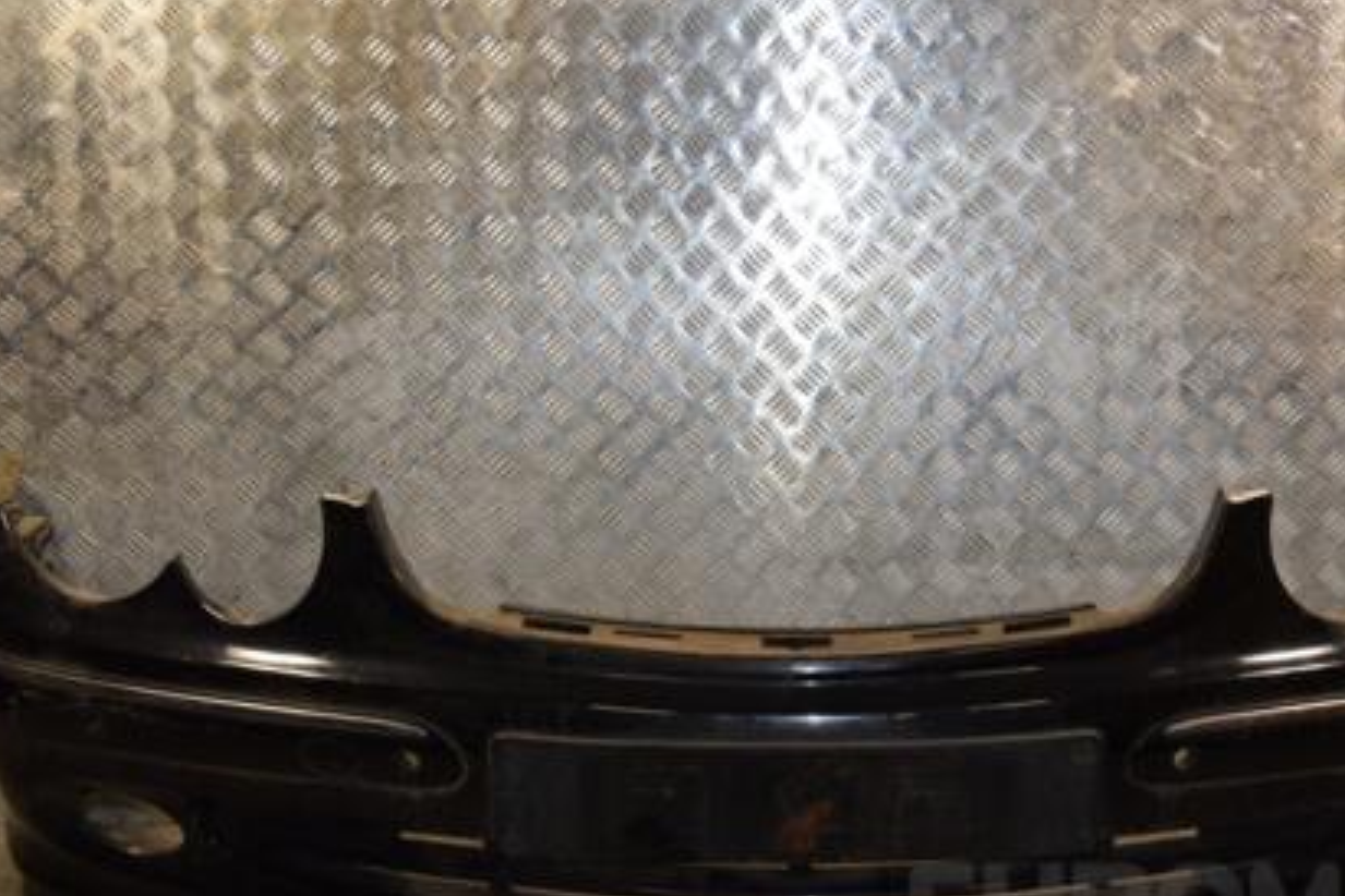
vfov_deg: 23.8
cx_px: 848
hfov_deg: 34.9
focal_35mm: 57
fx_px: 2129
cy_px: 477
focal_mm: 26
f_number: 6.3
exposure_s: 1/200
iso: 800
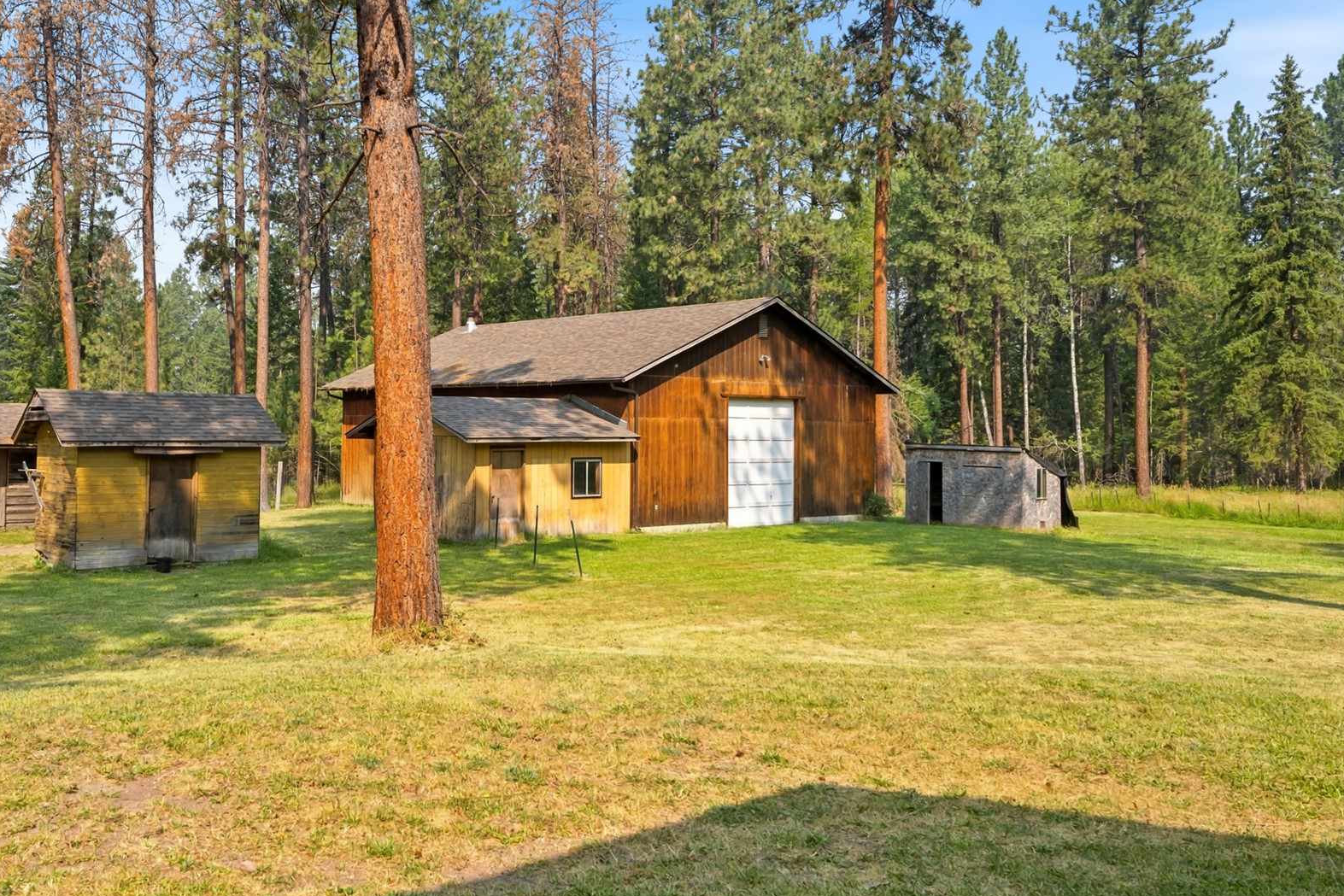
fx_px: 1103
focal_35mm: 30
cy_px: 454
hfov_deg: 61.2
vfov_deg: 44.2
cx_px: 447
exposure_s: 1/100
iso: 250
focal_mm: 21.4
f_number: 9
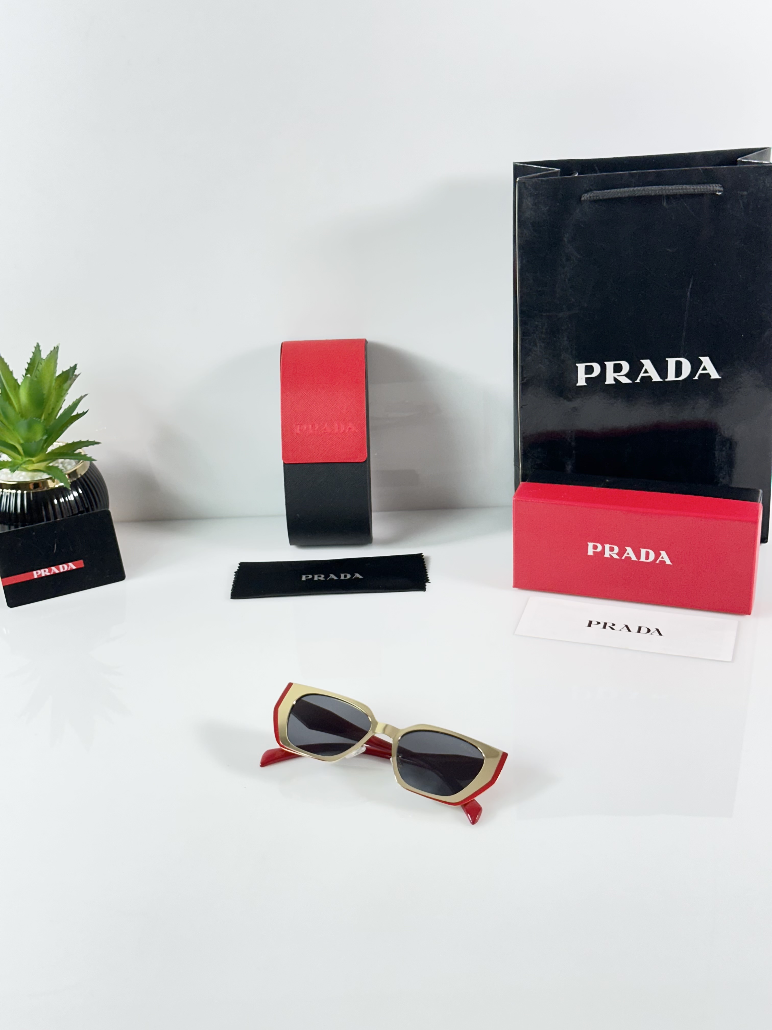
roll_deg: +2.6
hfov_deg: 30.3
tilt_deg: -26.5
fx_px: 1427
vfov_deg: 39.7
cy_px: 515
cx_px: 386
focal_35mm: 48
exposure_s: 1/100
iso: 100
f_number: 1.78
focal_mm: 6.86
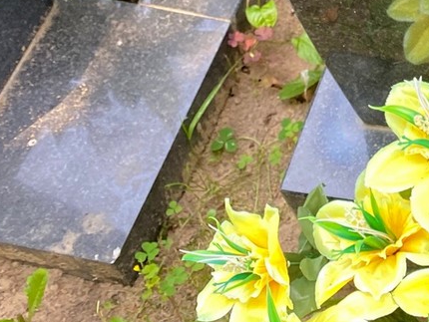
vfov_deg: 15.6
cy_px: -169
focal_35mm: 87
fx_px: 1079
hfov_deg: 19.4
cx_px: 657
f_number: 1.8
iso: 125
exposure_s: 1/121
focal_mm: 4.25
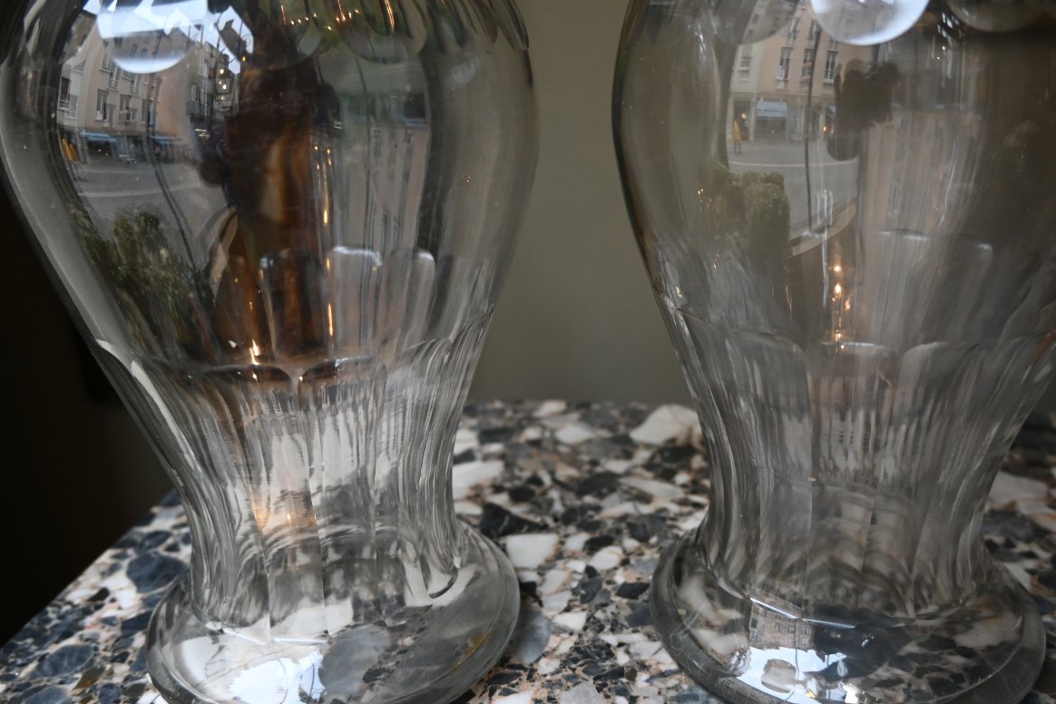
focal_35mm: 33
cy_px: 355
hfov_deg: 56.8
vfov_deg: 39.7
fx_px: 975
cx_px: 536
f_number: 3.5
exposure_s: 1/125
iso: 720
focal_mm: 21.5
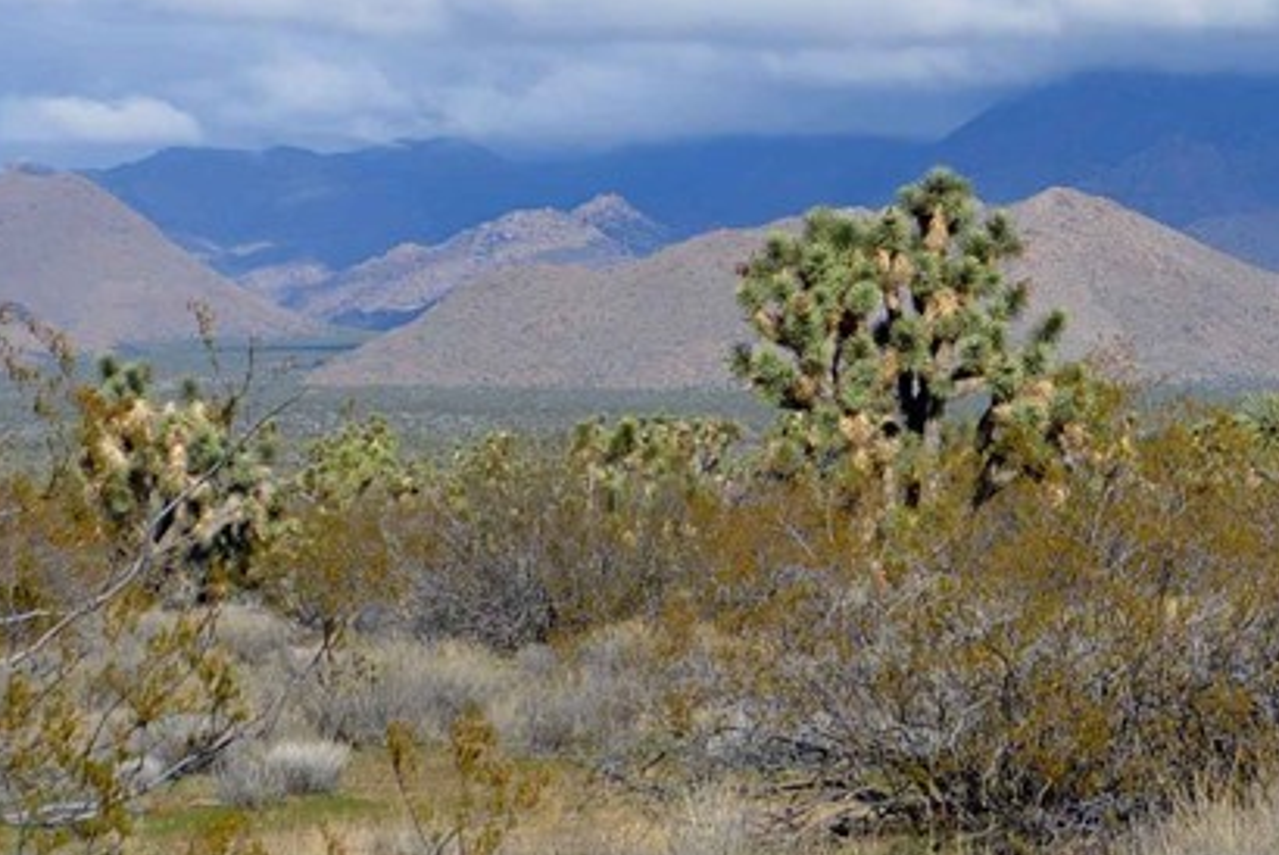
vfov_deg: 6.3
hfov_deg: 9.4
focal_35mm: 218
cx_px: 1279
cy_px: -197
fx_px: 7762
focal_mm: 55
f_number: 9
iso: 100
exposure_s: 1/320
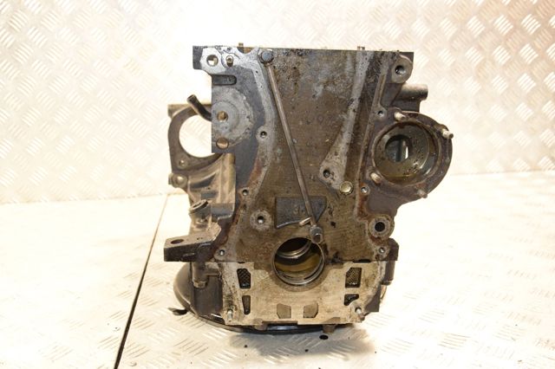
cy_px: 184
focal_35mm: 39
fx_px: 601
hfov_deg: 49.6
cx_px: 278
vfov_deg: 34.2
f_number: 5.6
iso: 1600
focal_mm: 26
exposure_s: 1/80
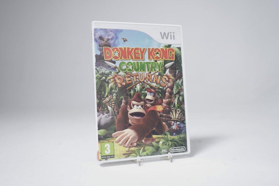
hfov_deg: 53.1
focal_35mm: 36
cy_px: 93
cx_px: 140
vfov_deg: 36.9
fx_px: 279
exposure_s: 1/4
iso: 125
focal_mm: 36
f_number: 5.6
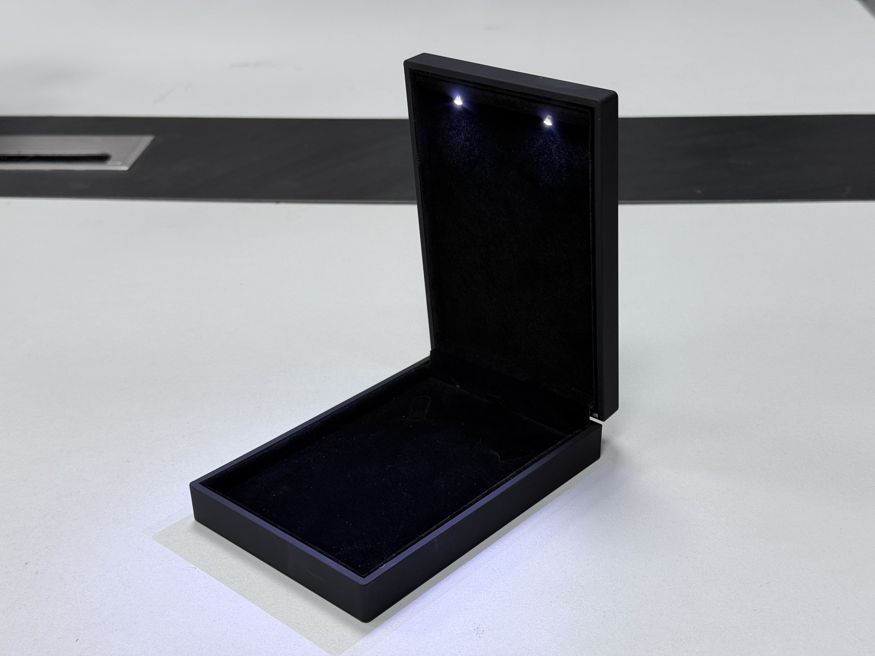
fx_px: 1213
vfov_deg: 30.3
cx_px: 438
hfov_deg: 39.7
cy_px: 328
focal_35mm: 48
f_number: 1.78
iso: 64
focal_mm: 6.76
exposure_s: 1/100
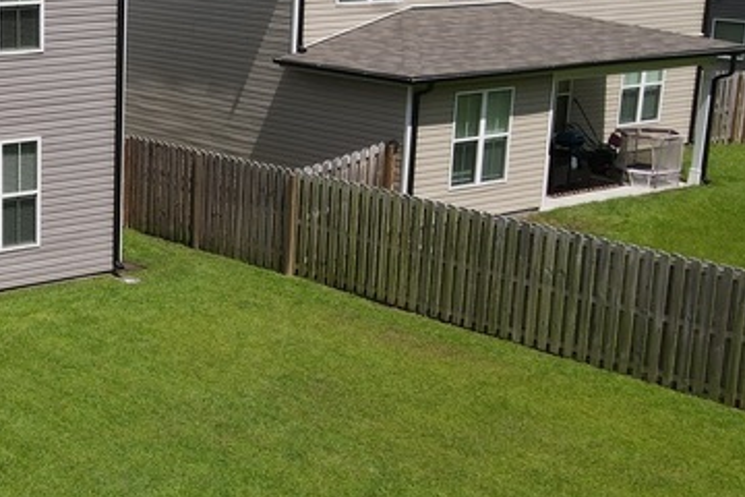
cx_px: 62
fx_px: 1469
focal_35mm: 71
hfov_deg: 27.3
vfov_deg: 19.1
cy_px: 335
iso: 100
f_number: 2.8
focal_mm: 4.5
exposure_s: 1/1000
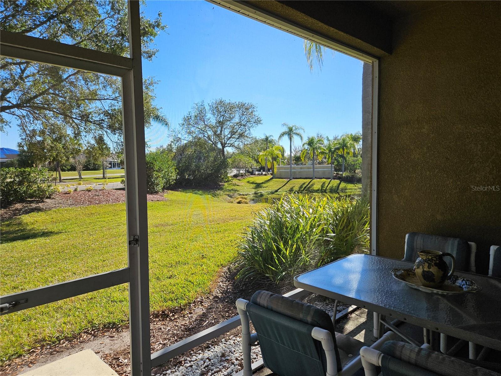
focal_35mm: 23
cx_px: 250
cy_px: 188
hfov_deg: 73.9
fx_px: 333
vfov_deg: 58.9
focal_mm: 5.4
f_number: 1.8
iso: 40
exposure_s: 1/1321
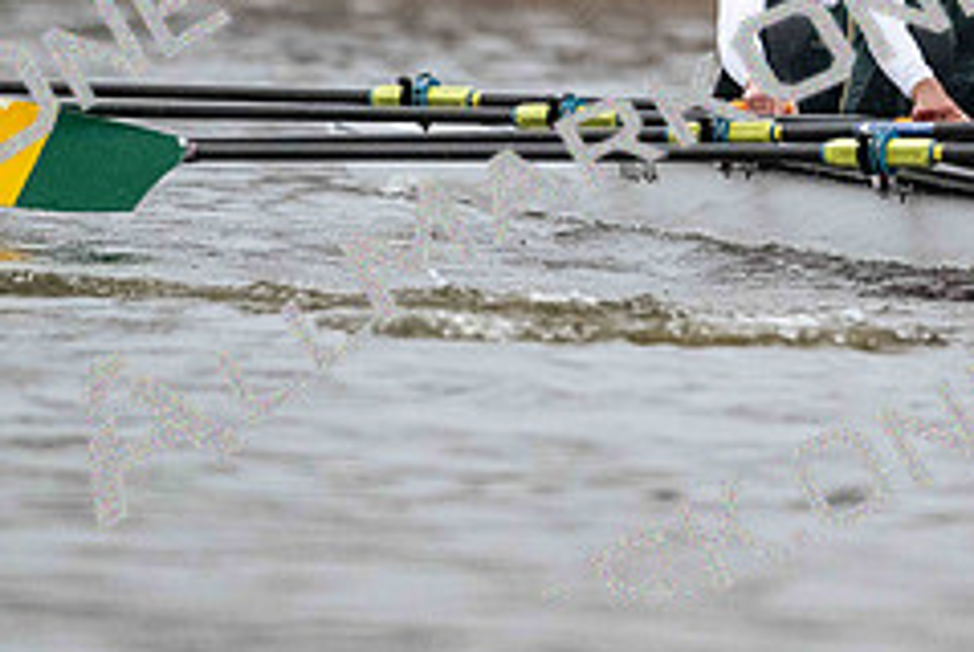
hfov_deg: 2.1
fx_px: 26249
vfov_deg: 1.4
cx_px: 909
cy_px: -100
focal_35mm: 969
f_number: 4.5
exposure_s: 1/1600
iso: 6400
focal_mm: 400
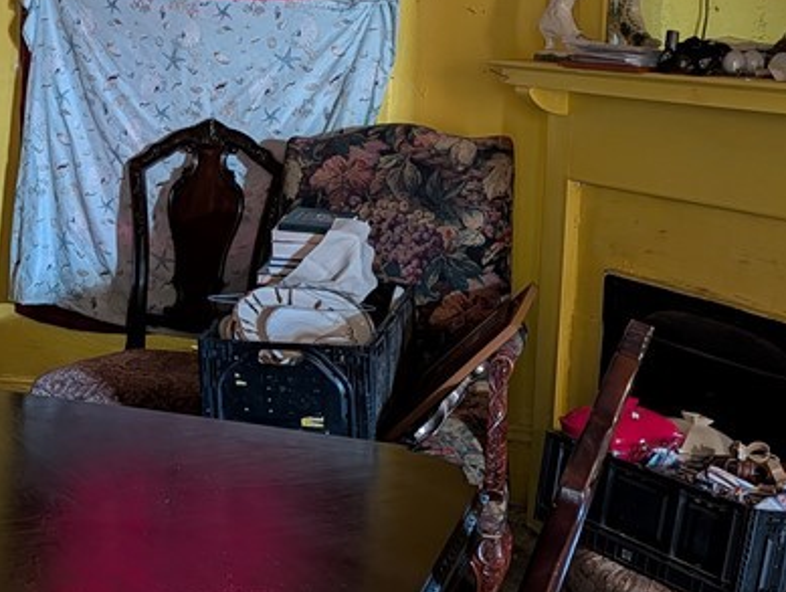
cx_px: 183
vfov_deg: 23.3
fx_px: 1433
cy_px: 212
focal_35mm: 63
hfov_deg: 30.1
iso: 438
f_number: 1.68
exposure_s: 1/20
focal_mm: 6.9
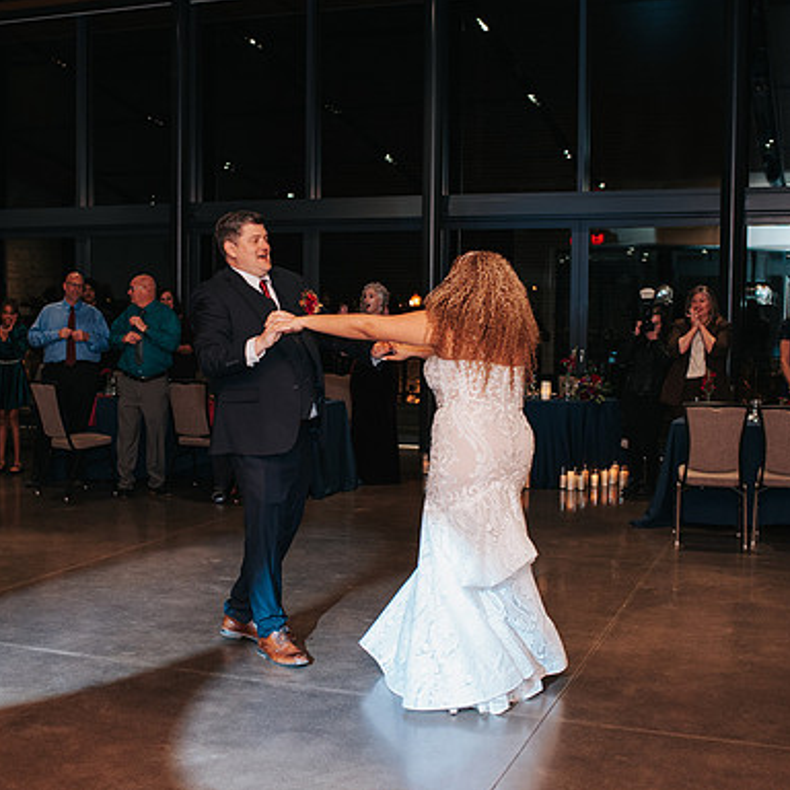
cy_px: 396
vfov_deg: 35.4
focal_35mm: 48
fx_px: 1239
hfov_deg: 35.2
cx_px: 321
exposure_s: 1/200
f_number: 2.8
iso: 1000
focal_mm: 35
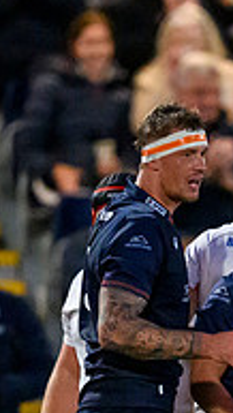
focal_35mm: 1763
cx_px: 249
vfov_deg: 1.2
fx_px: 19305
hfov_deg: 0.7
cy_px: 325
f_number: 2.8
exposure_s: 1/800
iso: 12800
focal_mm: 400
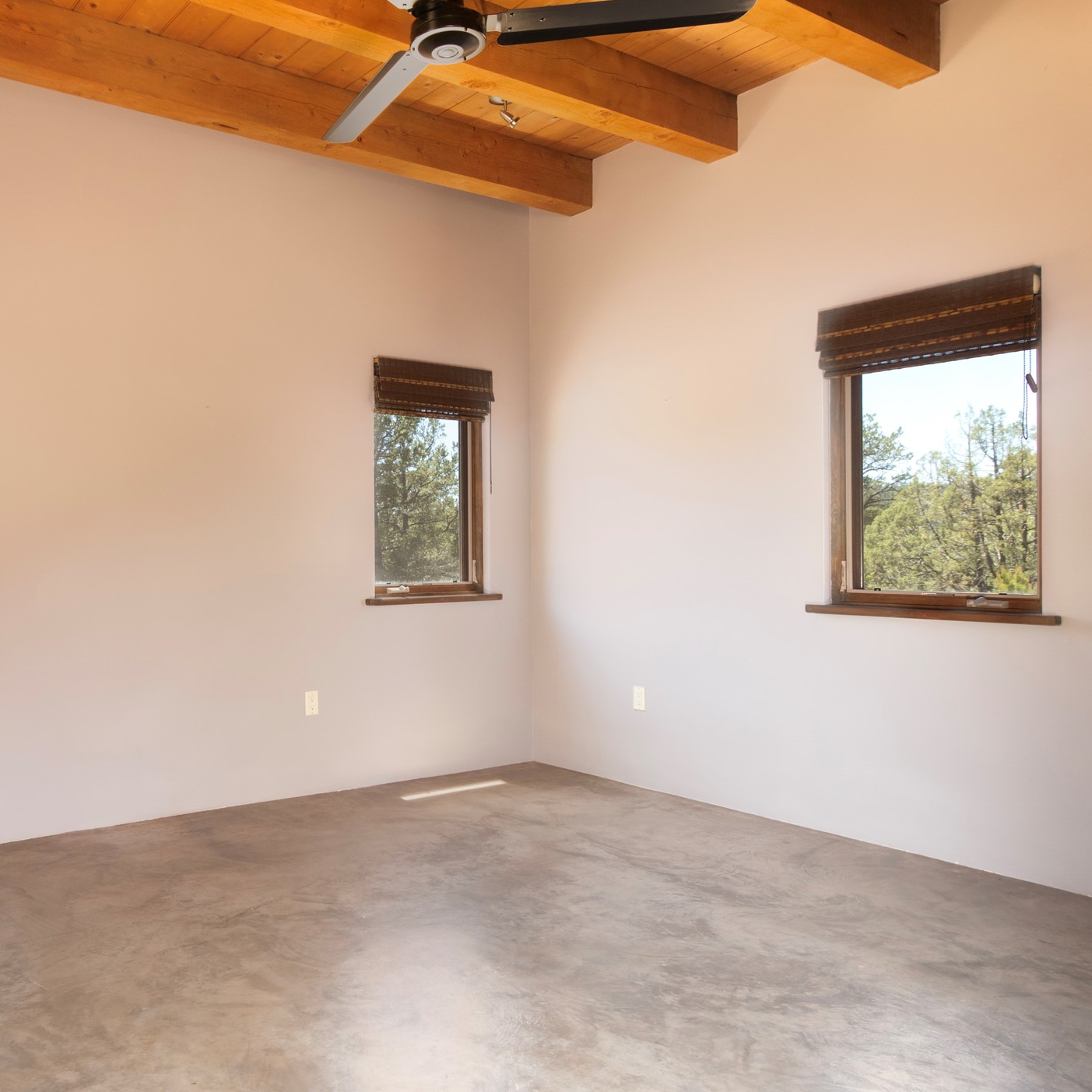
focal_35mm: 25
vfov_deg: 62.9
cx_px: 295
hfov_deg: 60.1
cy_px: 554
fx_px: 892
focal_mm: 13
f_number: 7.1
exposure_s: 1/200
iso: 400
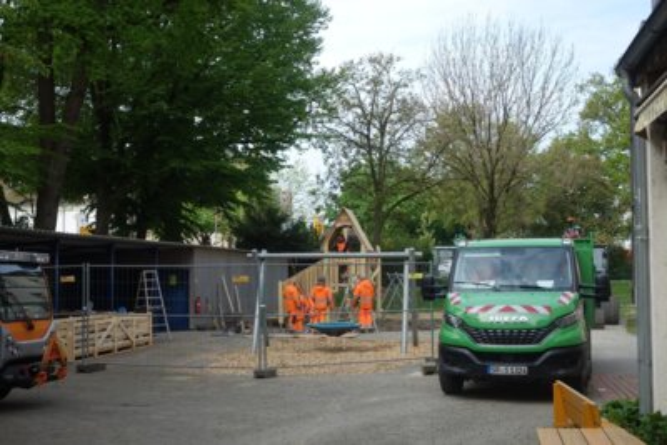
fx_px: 927
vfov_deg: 27.0
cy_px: 222
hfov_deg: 39.6
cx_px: 334
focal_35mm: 50
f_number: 3.2
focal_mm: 18.45
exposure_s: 1/640
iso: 125
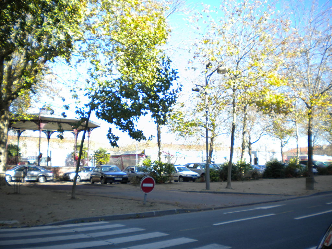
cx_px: 166
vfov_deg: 40.7
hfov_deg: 52.6
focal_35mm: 35
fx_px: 336
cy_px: 124
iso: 80
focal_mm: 6.3
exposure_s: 1/272
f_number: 3.1
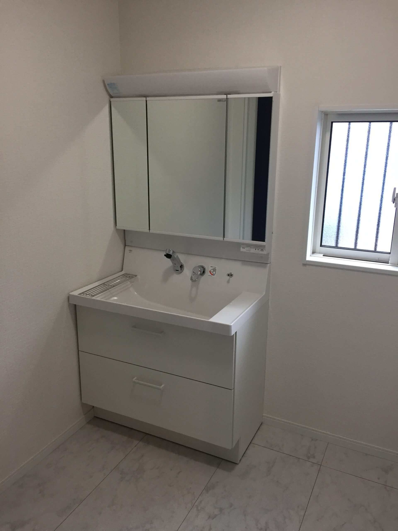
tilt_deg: -15.6
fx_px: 445
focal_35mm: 29
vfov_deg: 61.7
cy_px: 266
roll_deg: -1.5
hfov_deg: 48.2
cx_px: 199
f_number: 2.2
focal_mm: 4.15
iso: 50
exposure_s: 1/30
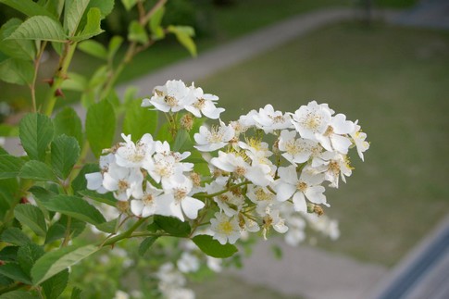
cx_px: 224
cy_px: 150
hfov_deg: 27.0
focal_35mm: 75
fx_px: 935
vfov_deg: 18.2
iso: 200
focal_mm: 50
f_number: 8
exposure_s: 1/250
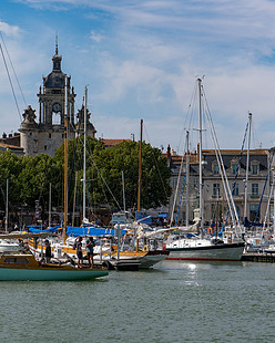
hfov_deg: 12.5
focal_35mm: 123
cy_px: 183
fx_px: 1251
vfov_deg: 15.6
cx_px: 95
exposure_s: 1/500
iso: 64
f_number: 5.6
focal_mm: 70
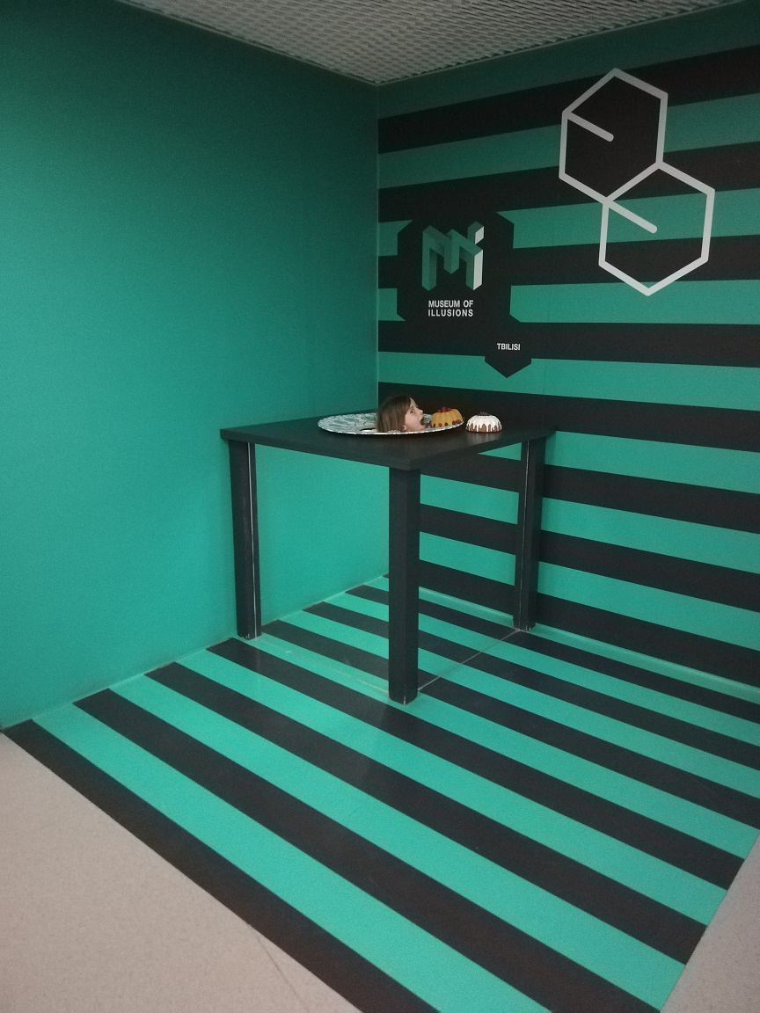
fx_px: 761
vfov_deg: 67.3
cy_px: 506
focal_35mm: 26
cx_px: 380
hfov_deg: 53.1
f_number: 2.2
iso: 1600
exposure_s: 1/16.7
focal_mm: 3.81
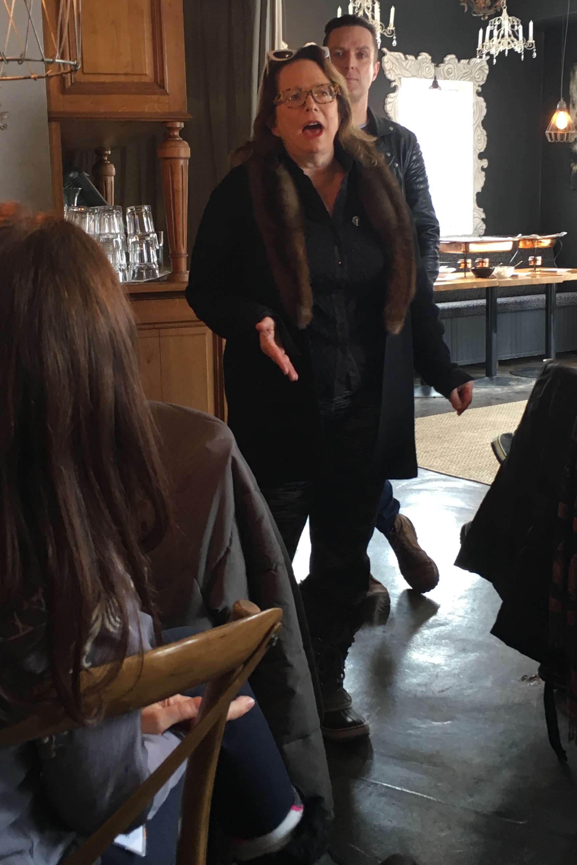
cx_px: 307
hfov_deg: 28.6
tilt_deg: -8.3
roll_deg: +2.1
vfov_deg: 41.8
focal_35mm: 47
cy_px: 367
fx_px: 1130
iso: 64
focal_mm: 4.15
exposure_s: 1/30
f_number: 2.2
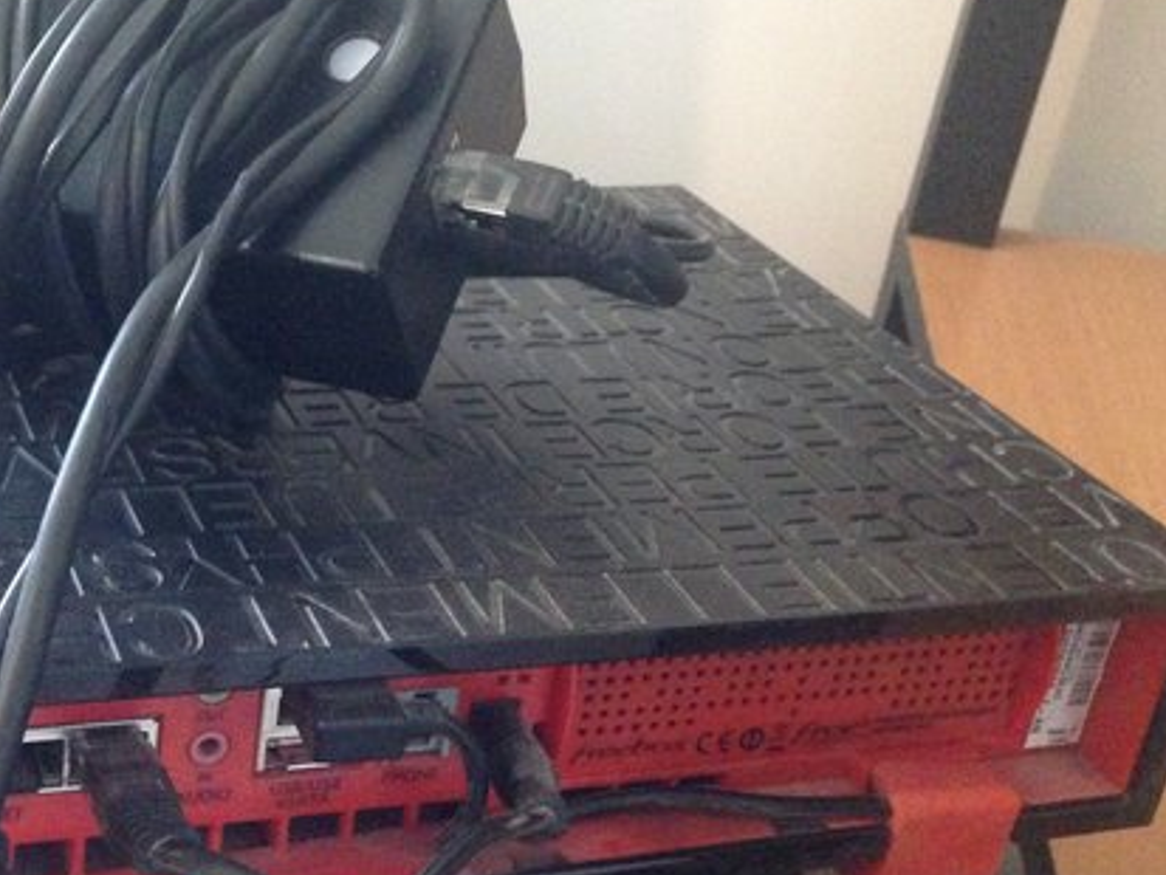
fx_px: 2022
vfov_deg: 24.4
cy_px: 436
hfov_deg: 31.2
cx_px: 198
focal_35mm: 60
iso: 800
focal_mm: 4.12
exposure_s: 1/15
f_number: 2.4
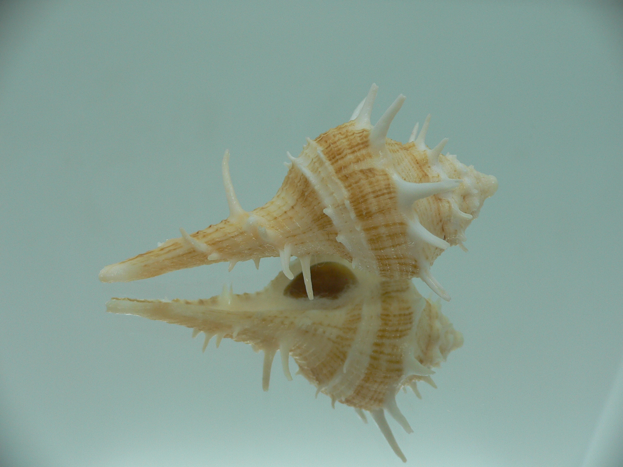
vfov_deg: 40.7
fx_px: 630
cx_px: 312
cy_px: 234
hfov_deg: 52.6
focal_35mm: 35
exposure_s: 1/60
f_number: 2.8
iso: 80
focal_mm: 4.6
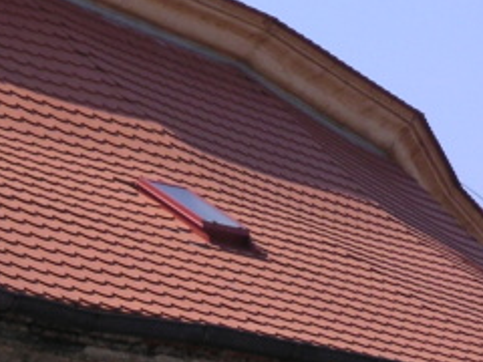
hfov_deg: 6.2
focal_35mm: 317
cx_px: -26
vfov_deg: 4.7
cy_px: 113
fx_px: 4423
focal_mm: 14.7
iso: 50
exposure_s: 1/750
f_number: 3.4
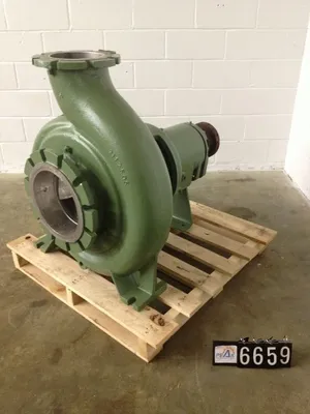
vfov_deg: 52.6
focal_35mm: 35
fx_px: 418
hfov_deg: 40.7
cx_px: 155
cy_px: 207
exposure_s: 1/20
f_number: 2.4
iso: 200
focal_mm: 4.28
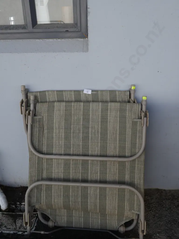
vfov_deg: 60.0
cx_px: 90
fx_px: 207
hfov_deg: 46.8
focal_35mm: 30
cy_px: 120
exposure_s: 1/250
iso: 200
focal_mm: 15
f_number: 6.3
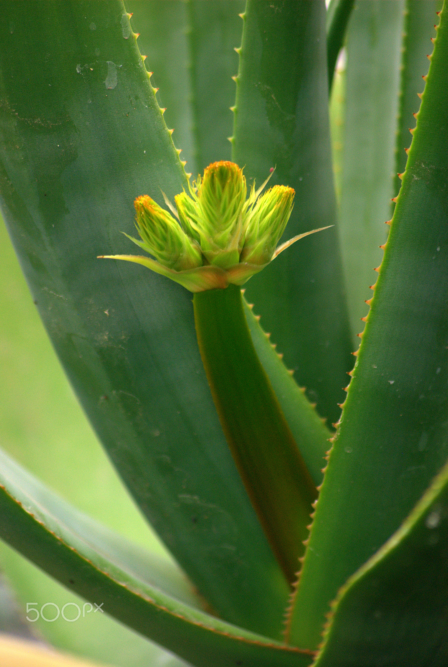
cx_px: 224
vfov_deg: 6.2
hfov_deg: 4.2
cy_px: 334
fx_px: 6134
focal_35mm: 330
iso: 400
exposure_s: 1/100
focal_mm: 220
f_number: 5
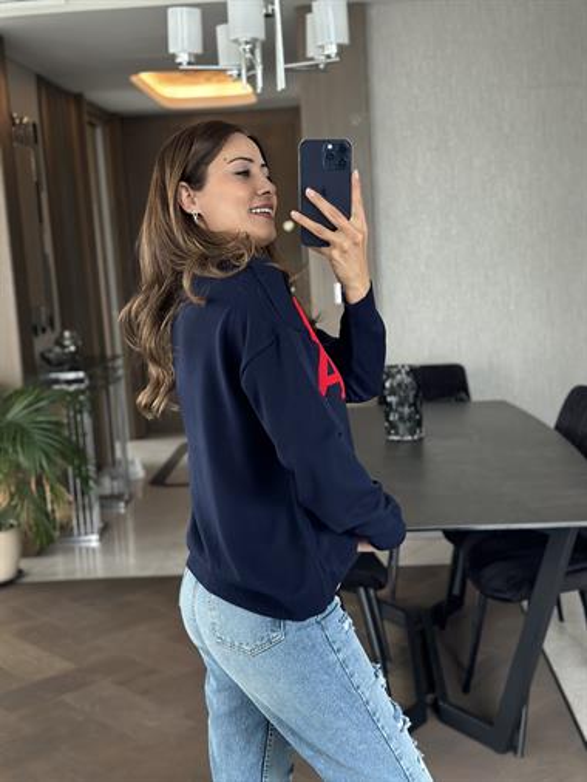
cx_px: 294
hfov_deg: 30.3
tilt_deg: -15.8
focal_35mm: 48
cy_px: 391
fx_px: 1084
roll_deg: +3.4
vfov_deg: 39.6
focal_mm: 6.86
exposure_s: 1/50
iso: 320
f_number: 1.78
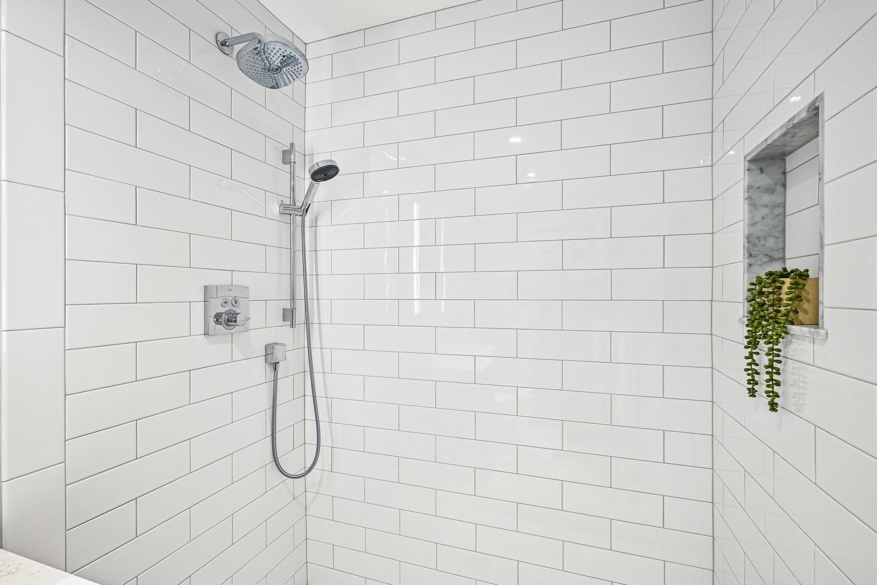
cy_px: 292
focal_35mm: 16
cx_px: 438
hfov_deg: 96.7
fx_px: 390
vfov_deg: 73.7
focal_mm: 16
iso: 400
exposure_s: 1/15
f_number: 8
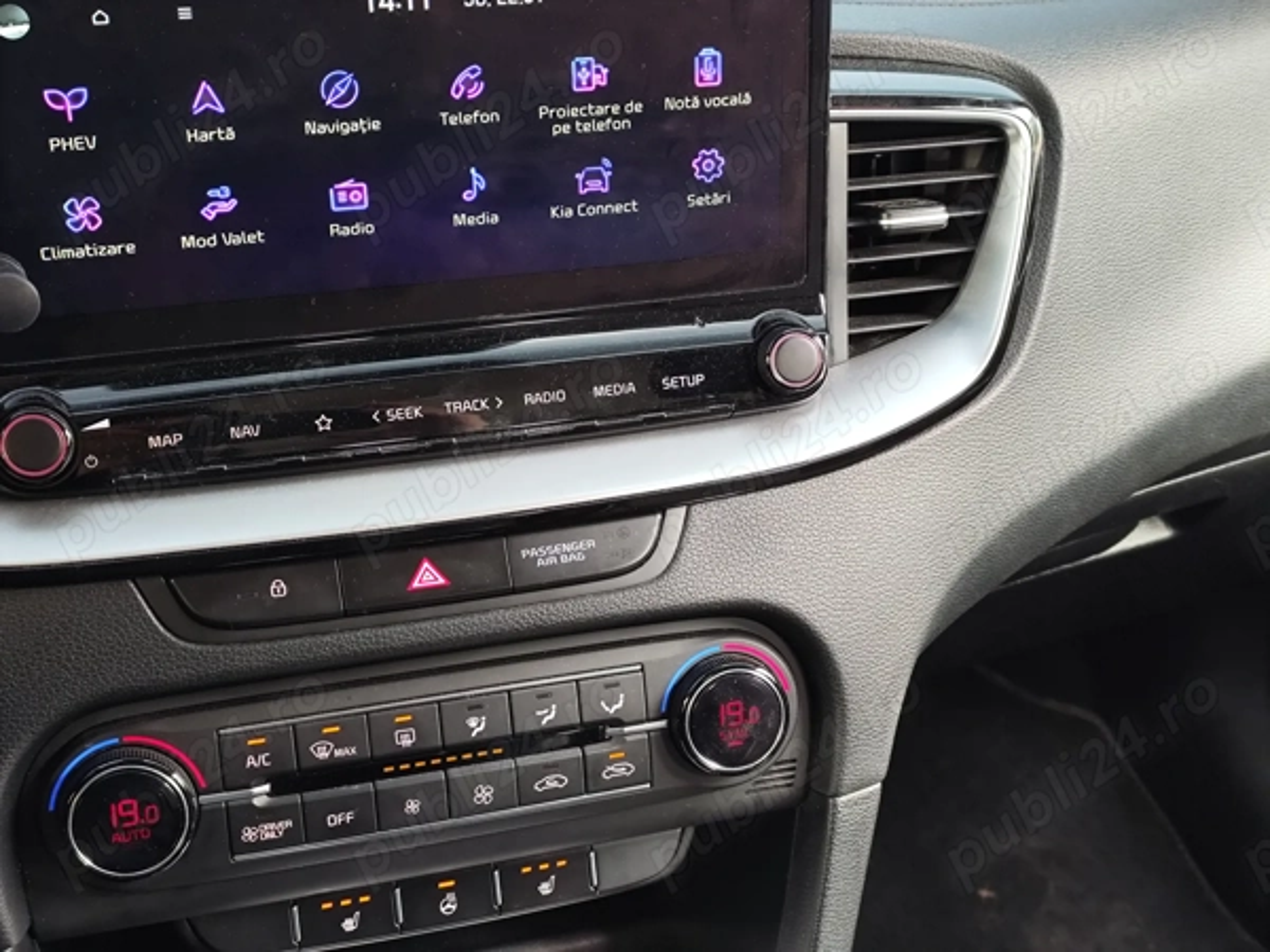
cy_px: 476
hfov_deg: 41.2
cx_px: 635
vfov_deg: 31.5
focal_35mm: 46
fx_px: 1688
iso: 640
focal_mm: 6.14
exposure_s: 1/25
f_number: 1.65
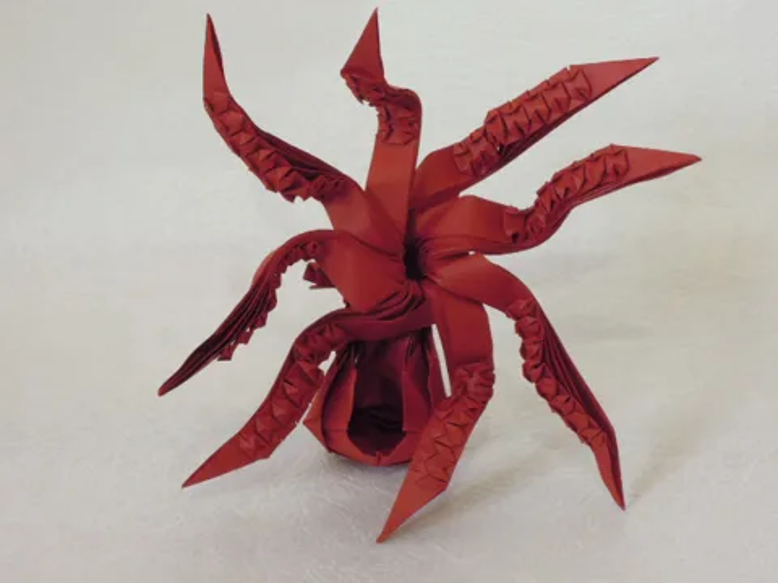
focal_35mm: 100
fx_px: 2248
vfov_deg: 14.8
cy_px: 292
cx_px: 389
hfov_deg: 19.6
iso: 800
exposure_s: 1/10
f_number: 5.5
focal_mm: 17.9
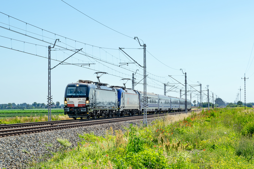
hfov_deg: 26.0
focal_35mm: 78
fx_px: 550
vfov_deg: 17.5
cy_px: 84
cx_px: 127
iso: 125
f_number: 10
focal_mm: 52
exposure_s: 1/500
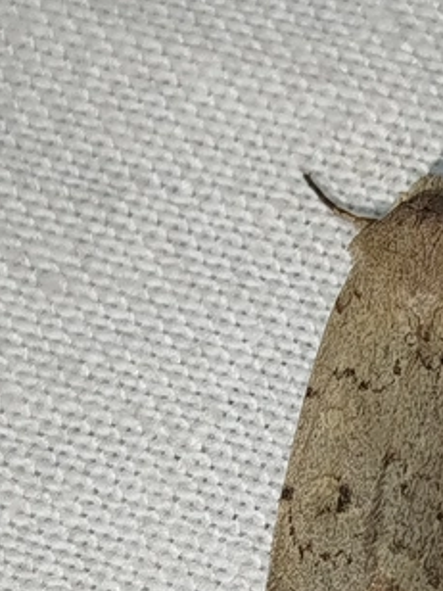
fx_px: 2696
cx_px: 439
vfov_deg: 12.5
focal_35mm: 158
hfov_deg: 9.3
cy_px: 443
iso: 50
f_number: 1.7
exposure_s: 1/50
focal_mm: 5.31
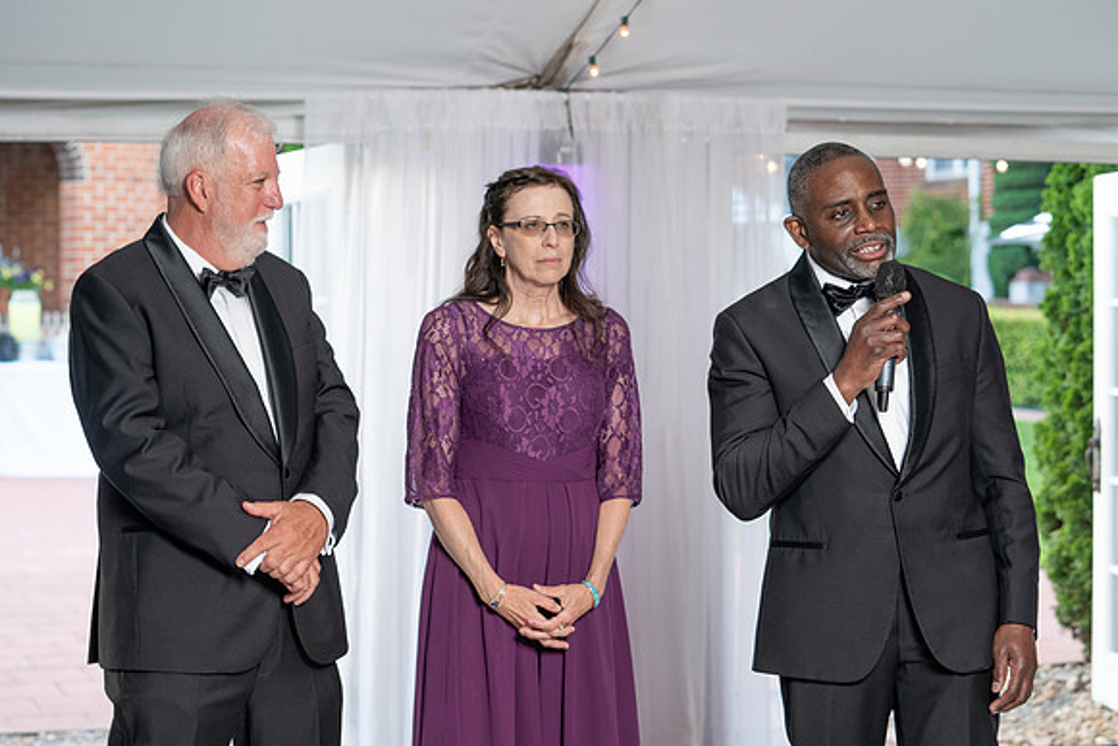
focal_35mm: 82
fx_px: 2547
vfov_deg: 16.7
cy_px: 425
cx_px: 578
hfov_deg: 24.8
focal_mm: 72
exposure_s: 1/200
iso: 800
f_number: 4
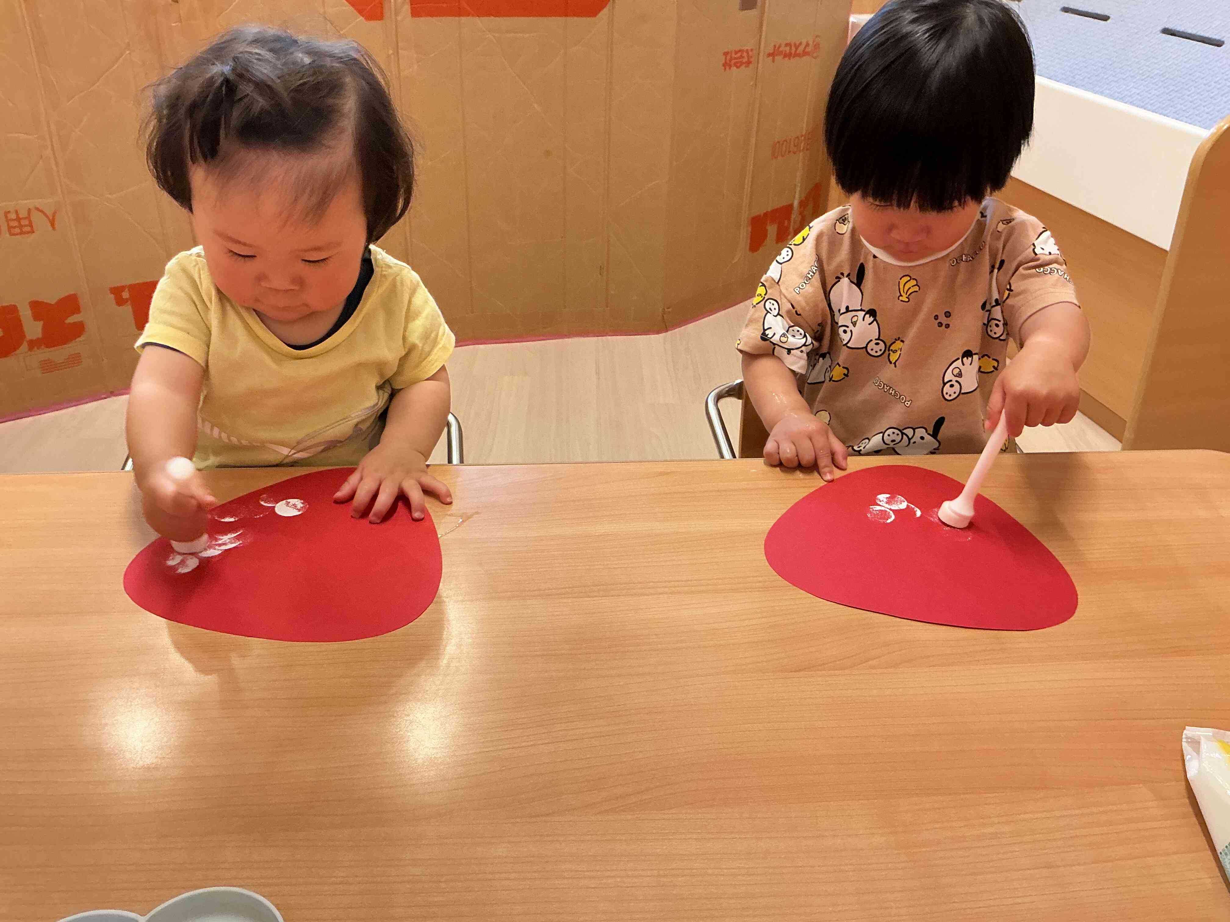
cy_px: 461
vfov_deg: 48.2
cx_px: 615
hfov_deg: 61.7
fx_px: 1030
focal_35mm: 29
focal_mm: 3
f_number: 1.8
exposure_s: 1/60
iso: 100
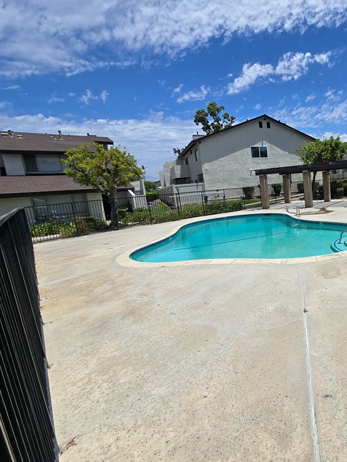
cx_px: 312
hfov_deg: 60.6
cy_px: 223
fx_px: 241
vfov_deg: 87.7
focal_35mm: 18
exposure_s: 1/4873
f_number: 2.2
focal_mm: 2.2
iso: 50
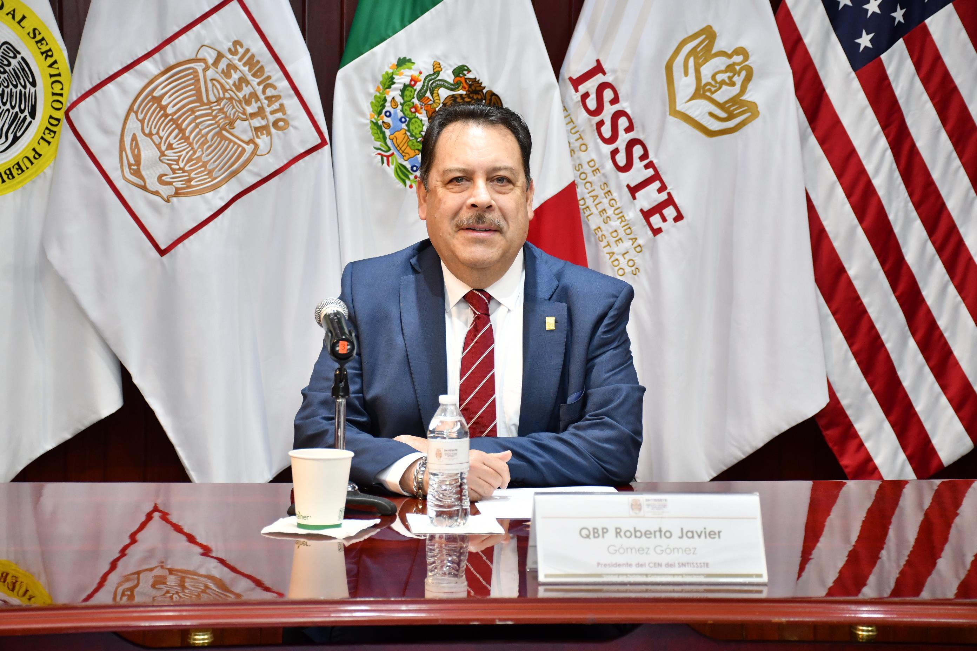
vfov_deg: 17.5
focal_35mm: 78
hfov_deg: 26.0
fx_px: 2117
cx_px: 488
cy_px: 326
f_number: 5.6
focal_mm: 52
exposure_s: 1/80
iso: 1250
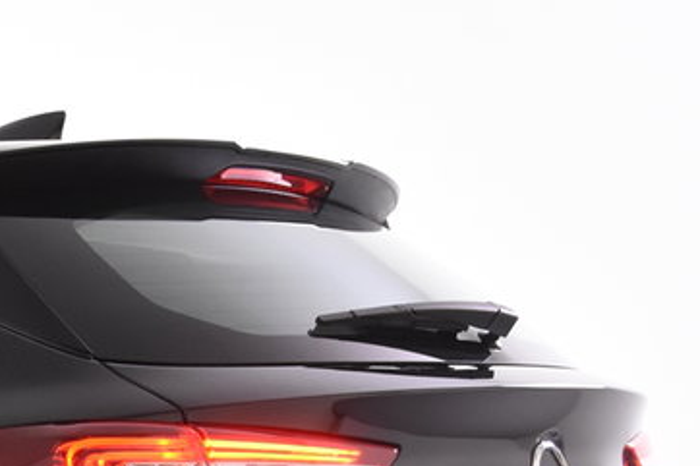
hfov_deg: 13.7
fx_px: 2682
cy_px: 790
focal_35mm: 138
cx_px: -435
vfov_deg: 9.5
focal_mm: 26
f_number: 4.5
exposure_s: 1/50
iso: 1600
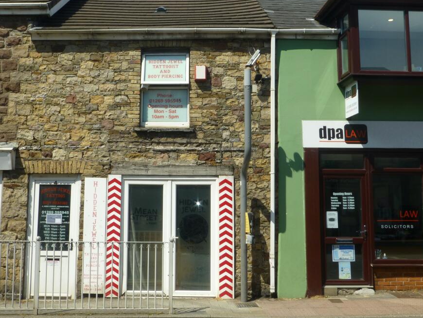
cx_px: 179
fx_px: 489
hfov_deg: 46.6
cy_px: 142
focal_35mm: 40
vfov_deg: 35.9
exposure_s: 1/320
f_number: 8
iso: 100
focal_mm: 6.1
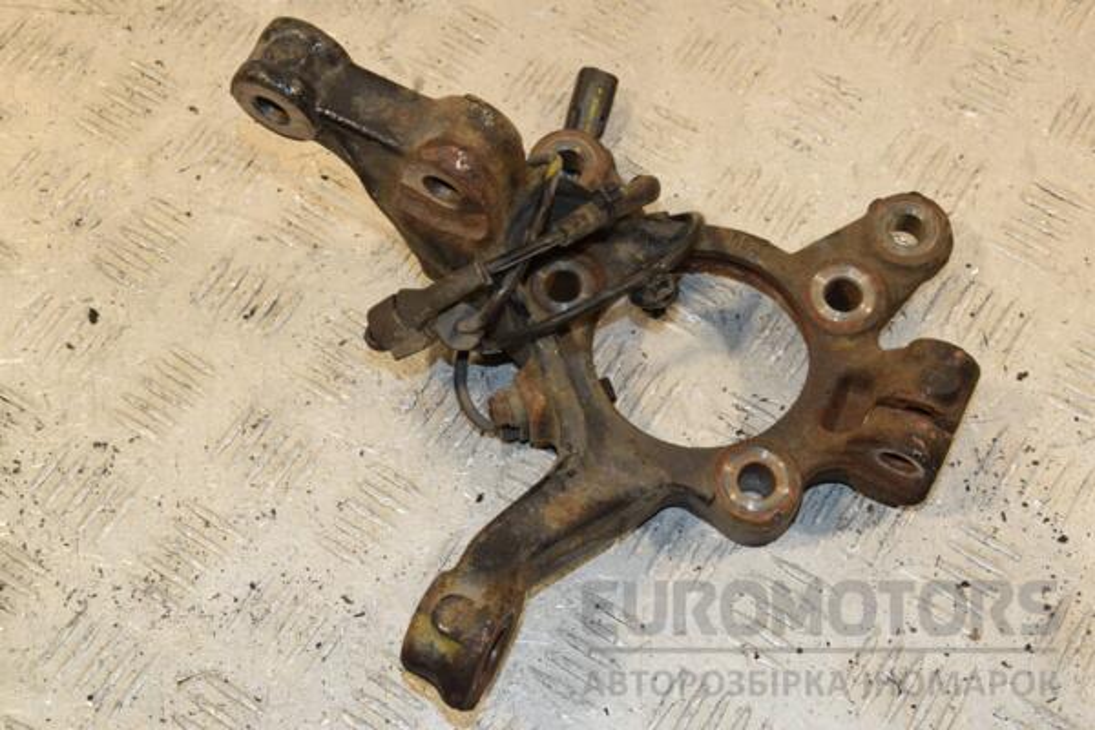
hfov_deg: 33.4
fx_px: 1825
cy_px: 365
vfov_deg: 22.6
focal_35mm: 60
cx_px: 548
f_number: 10
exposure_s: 1/200
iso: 800
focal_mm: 40
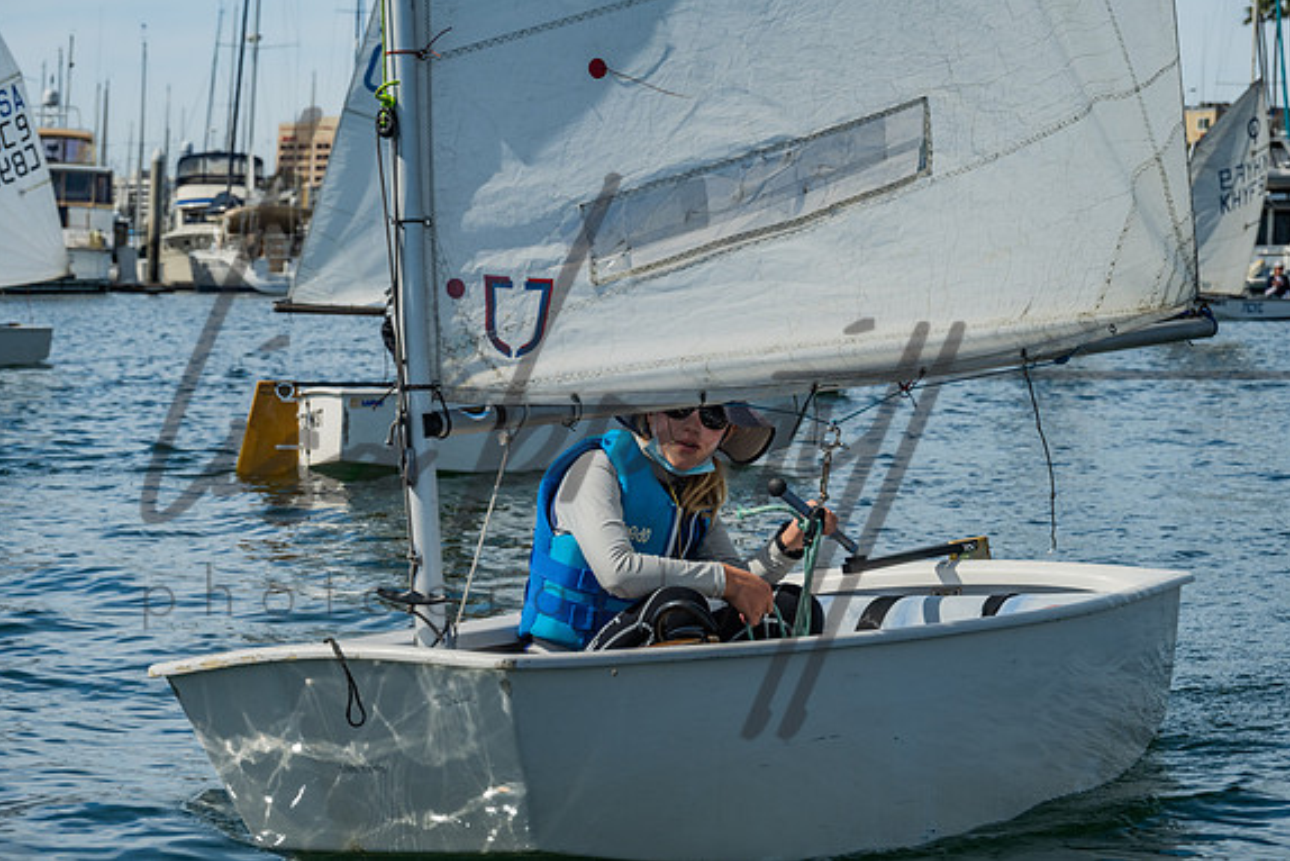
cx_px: 643
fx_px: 3441
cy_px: 428
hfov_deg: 21.2
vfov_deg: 14.3
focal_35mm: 96
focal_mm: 93
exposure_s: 1/320
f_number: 10
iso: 250
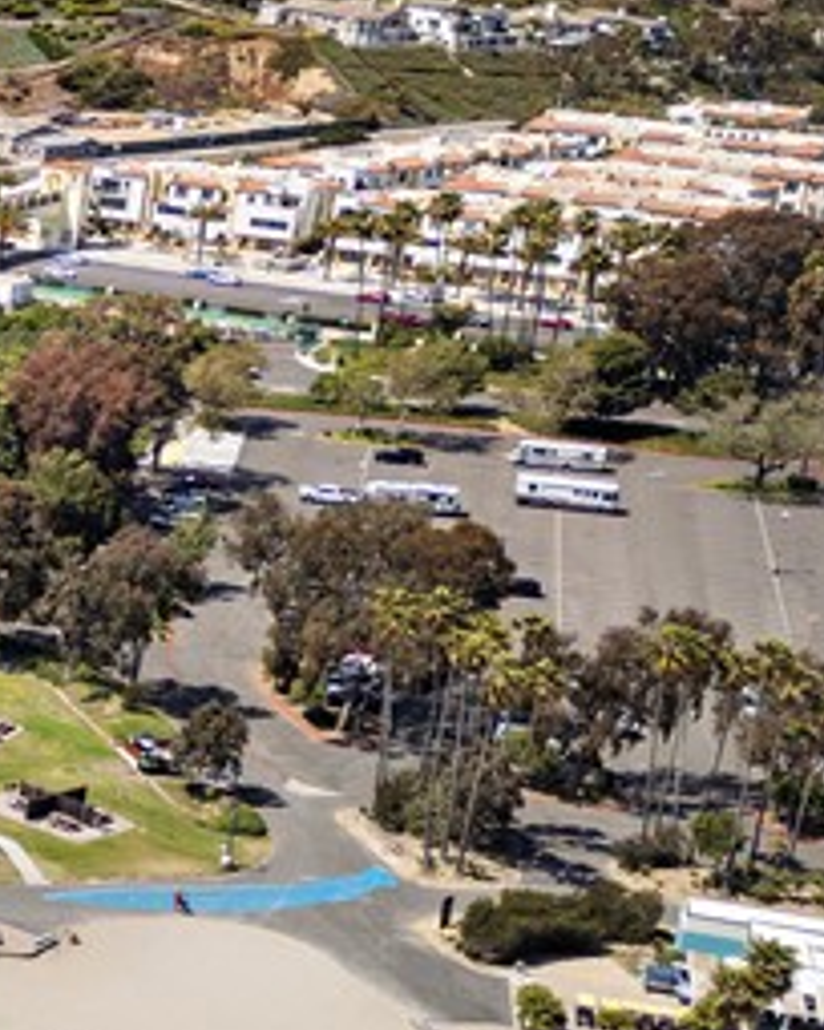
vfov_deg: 20.4
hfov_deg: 12.5
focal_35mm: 94
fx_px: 2865
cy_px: 610
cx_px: -1216
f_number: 1.7
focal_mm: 6.72
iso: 100
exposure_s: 1/2000
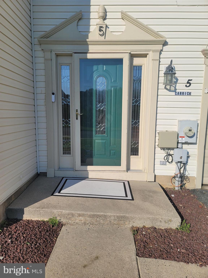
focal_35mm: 25
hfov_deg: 54.9
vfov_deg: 69.4
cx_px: 104
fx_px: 200
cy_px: 139
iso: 20
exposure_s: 1/1433
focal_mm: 7
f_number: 1.8
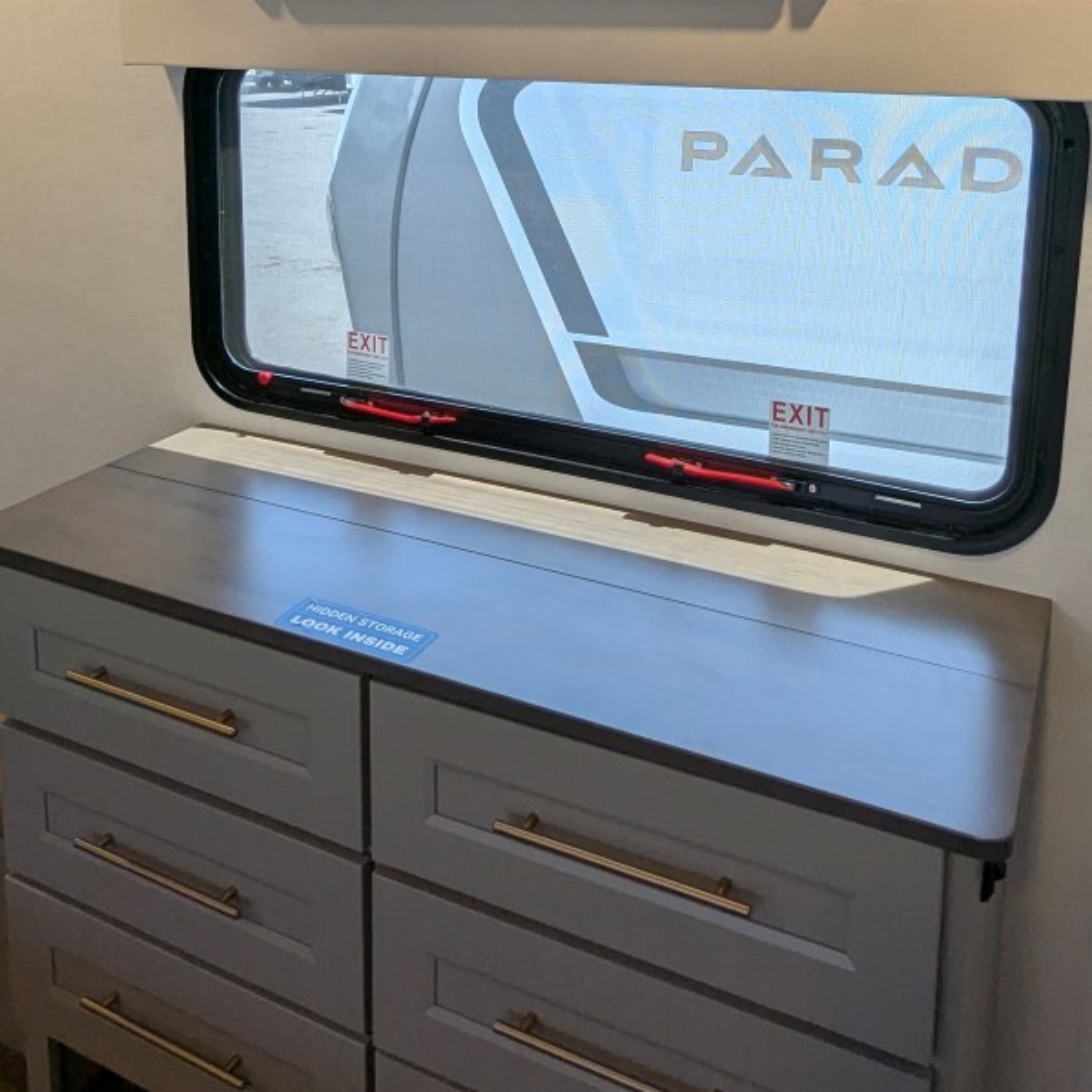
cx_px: 519
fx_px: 1178
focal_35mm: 33
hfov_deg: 49.7
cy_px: 197
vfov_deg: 46.7
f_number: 2.2
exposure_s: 1/163
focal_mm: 2.35
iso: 64
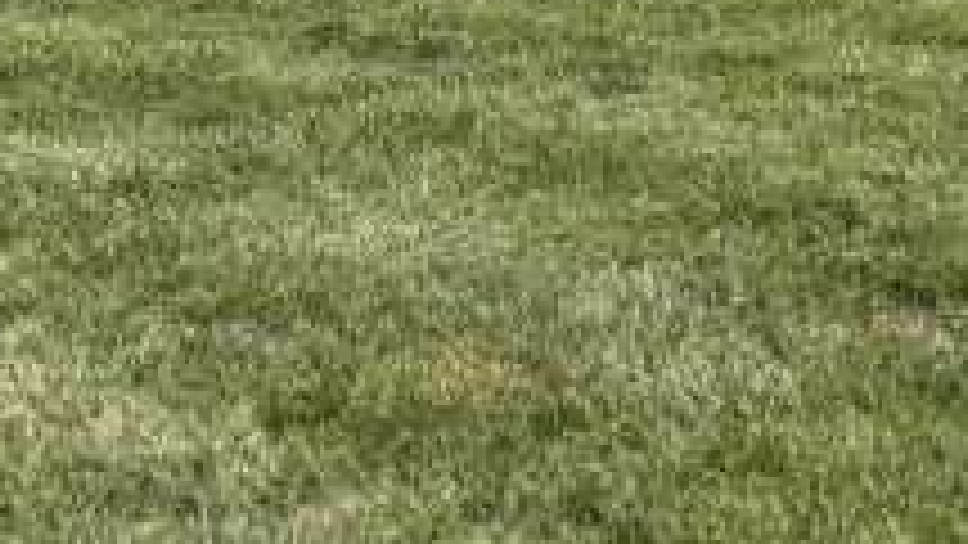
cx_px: 853
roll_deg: +0.3
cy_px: -526
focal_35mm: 81
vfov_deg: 13.0
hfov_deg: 25.5
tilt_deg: -0.4
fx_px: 2079
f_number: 1.78
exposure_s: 1/6711
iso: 80
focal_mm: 6.76
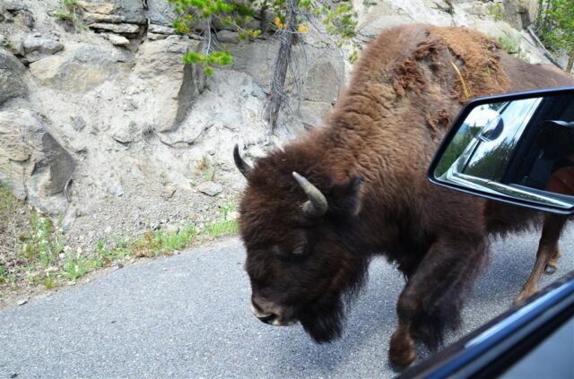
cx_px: 287
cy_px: 190
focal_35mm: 27
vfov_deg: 47.7
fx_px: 429
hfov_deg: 67.5
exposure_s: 1/200
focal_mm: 18
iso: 200
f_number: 7.1
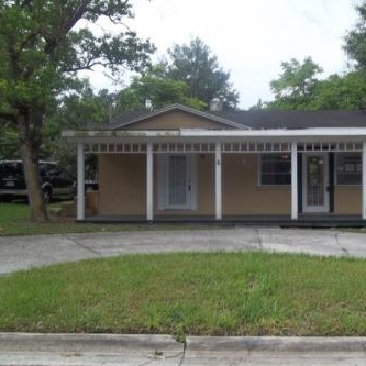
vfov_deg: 43.9
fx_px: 455
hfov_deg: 43.4
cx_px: 235
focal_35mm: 38
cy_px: 184
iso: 64
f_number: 8.8
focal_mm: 5.7
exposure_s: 1/80
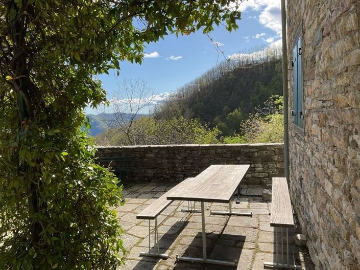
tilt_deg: -5.8
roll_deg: +2.4
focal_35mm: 29
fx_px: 301
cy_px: 135
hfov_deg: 61.7
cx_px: 180
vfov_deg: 48.2
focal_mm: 3
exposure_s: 1/1675
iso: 16
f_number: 1.8
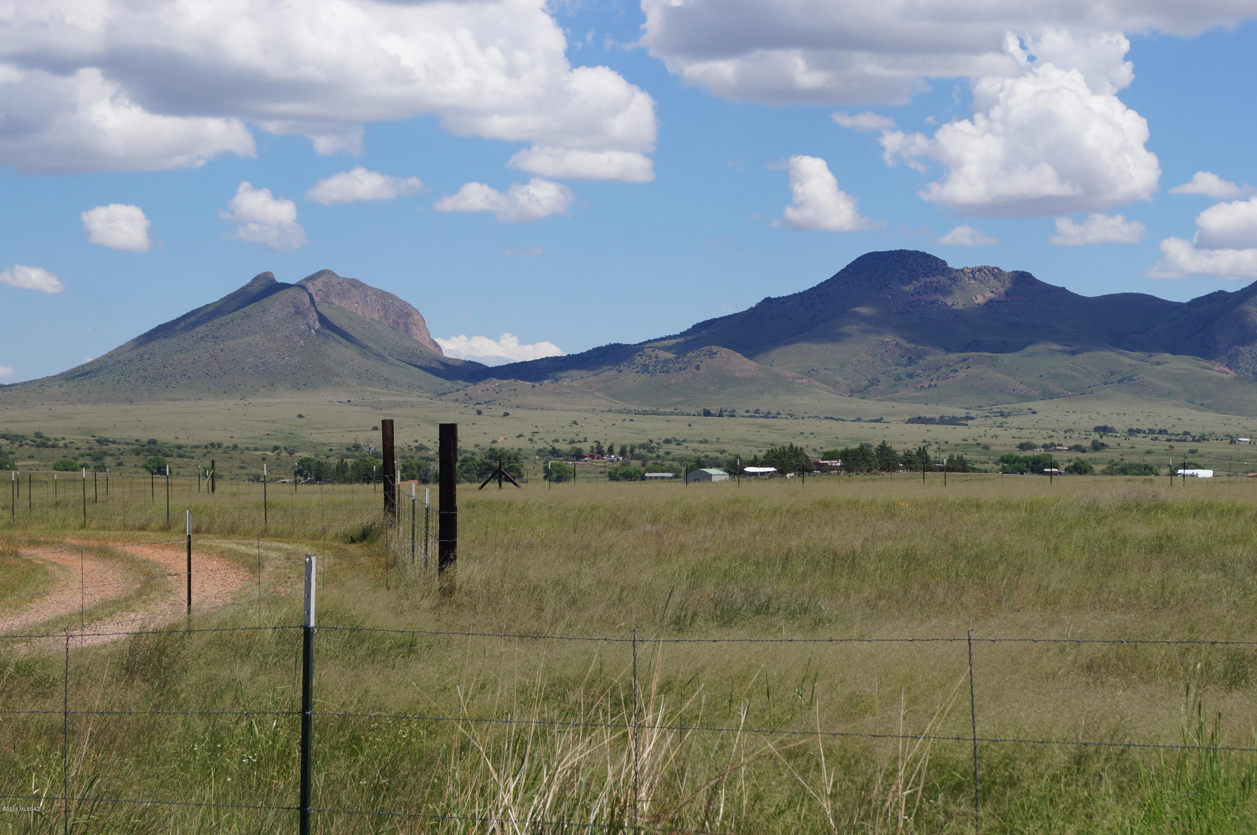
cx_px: 628
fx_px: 2877
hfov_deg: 24.6
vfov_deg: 16.5
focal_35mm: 82
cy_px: 418
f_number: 13
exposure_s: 1/160
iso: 100
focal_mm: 55
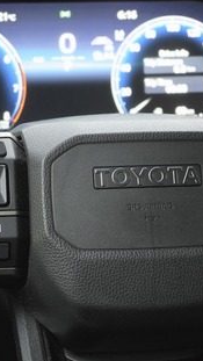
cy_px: 180
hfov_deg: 7.2
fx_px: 1617
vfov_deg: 12.7
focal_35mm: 169
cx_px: 138
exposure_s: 1/30
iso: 1600
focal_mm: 18.6
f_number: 2.9
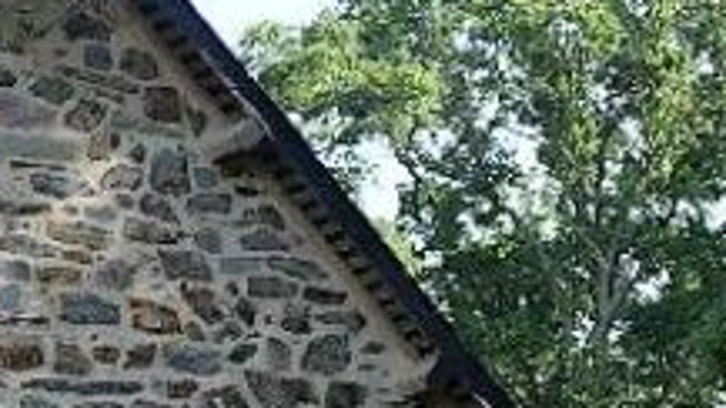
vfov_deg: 4.7
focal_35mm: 257
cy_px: 813
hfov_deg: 7.9
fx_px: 4947
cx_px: -897
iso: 200
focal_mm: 25
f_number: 3.2
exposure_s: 1/500
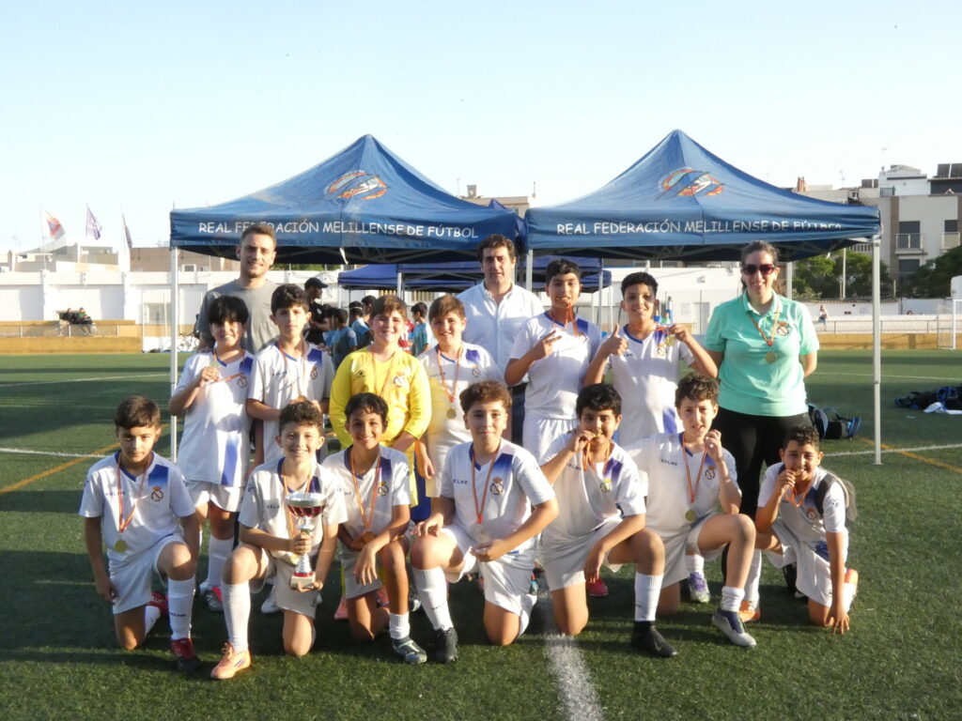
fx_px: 1139
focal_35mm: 41
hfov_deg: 45.8
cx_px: 481
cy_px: 360
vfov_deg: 35.1
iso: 800
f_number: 5.6
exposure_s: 1/800
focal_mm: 7.3
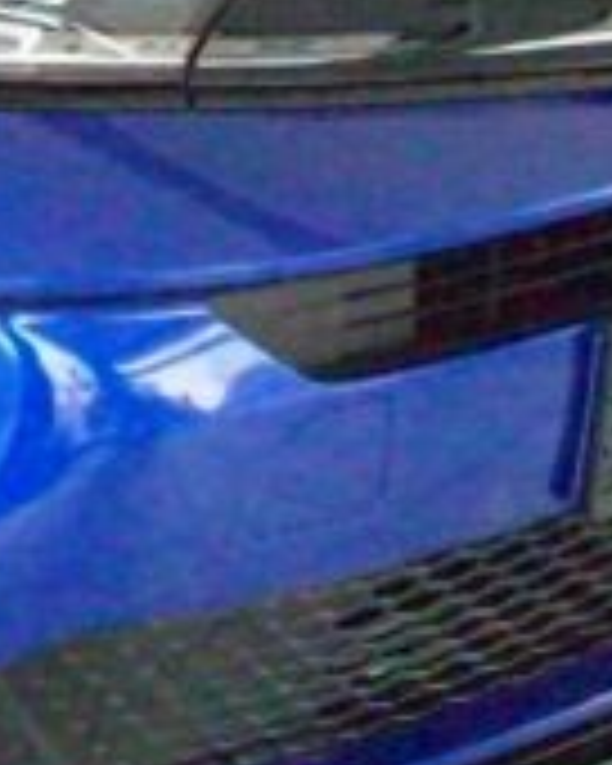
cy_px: -112
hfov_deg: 9.3
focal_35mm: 159
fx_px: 3600
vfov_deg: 11.9
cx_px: -495
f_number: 2.7
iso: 800
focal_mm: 6
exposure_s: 1/512
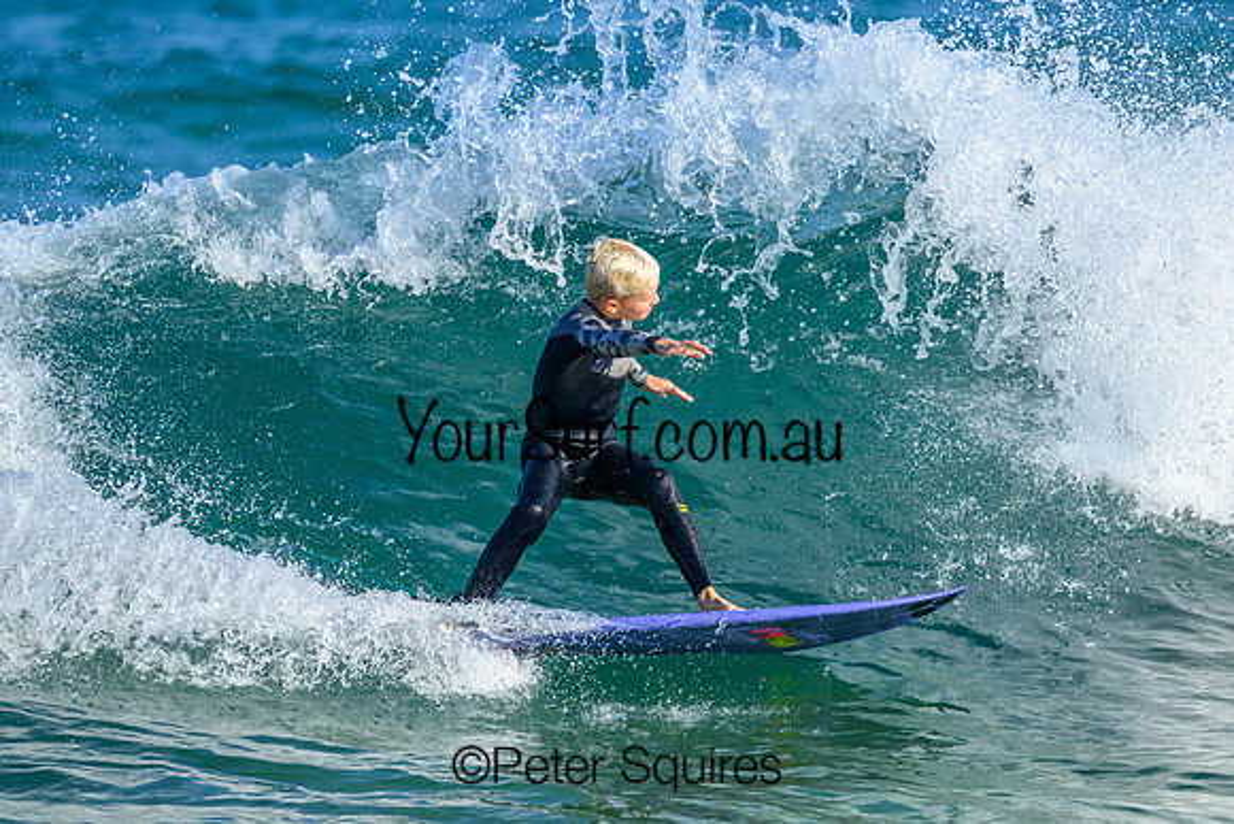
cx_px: 617
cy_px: 412
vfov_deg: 1.7
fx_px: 27427
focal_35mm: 800
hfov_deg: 2.6
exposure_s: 1/2000
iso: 500
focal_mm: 800
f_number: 6.3
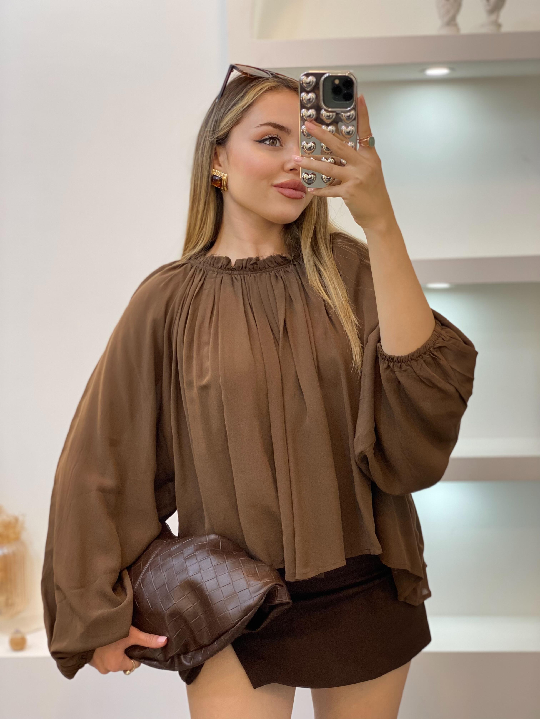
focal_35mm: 52
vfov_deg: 36.8
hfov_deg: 28.0
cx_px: 270
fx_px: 1082
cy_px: 360
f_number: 2
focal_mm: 6
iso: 125
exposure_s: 1/100
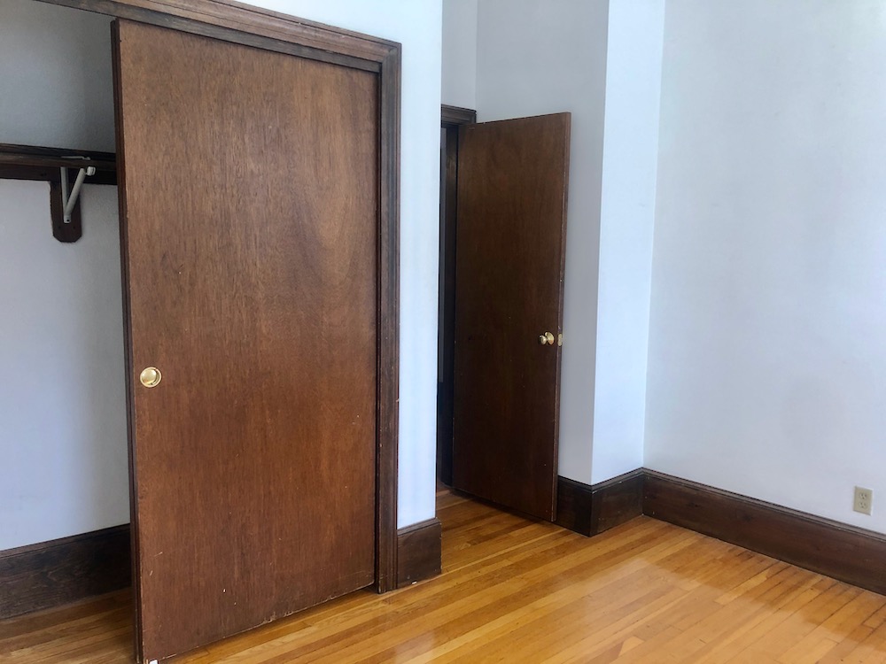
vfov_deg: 49.7
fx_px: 717
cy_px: 332
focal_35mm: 28
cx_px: 443
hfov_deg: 63.4
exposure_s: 1/40
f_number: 1.8
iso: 25
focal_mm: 3.99
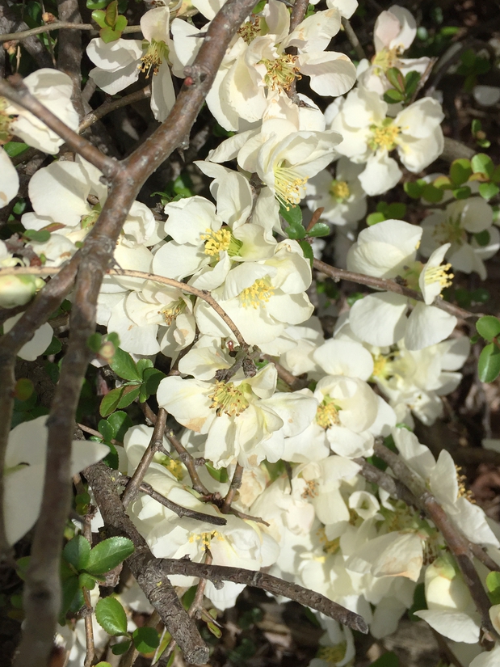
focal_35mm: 36
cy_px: 290
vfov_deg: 51.2
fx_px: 693
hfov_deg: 39.6
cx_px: 233
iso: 32
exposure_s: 1/4405
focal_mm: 4.15
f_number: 2.2
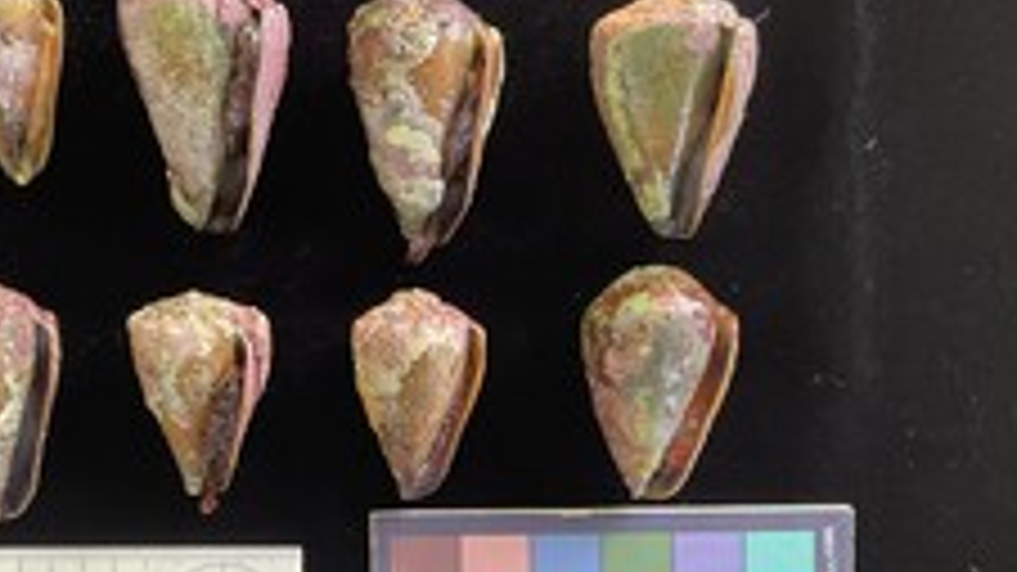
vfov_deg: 24.4
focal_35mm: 49
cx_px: 270
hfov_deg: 41.0
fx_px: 1321
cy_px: 340
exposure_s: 1/50
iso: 80
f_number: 1.8
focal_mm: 3
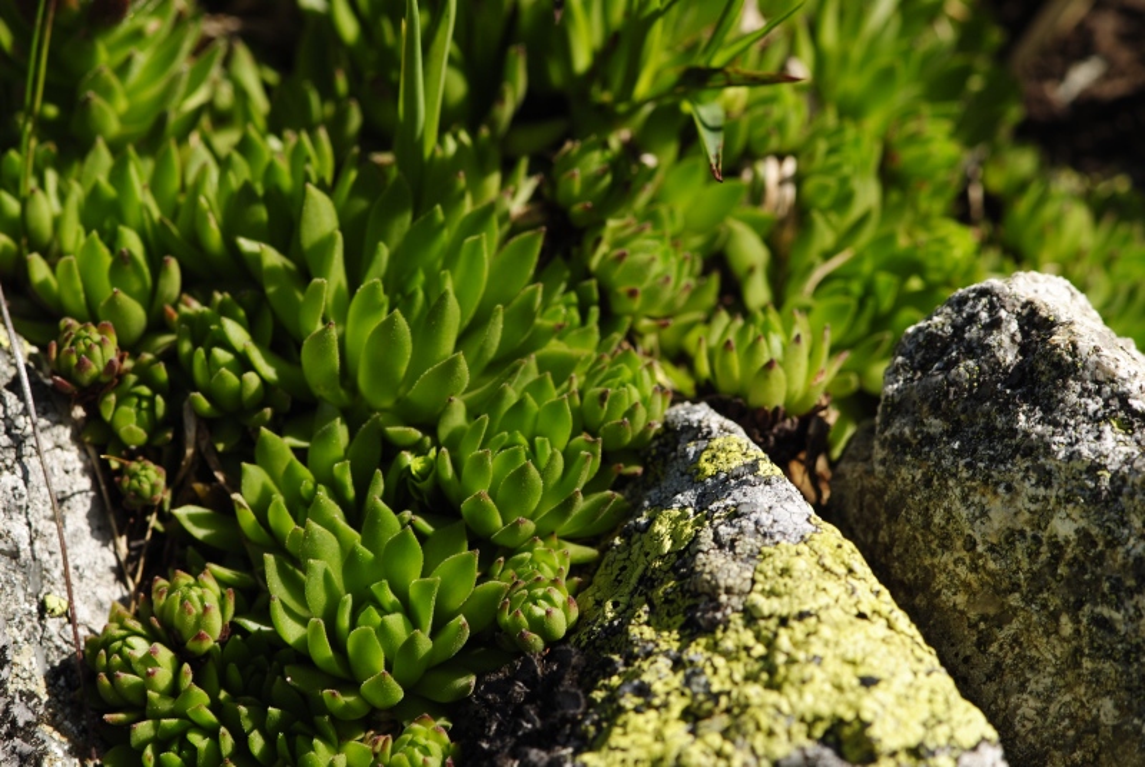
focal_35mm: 128
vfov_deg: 10.8
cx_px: 572
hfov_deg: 16.0
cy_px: 384
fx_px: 4061
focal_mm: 85
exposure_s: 1/250
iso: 100
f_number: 8
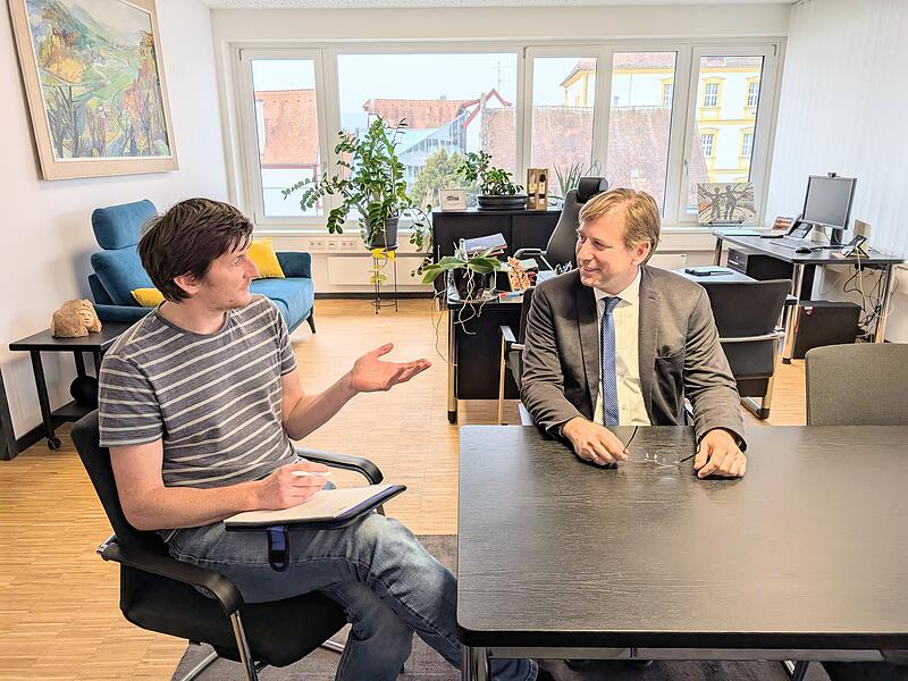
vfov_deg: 56.8
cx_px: 454
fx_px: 630
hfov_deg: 71.6
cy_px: 340
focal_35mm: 24
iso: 22
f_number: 1.68
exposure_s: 1/150
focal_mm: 6.9
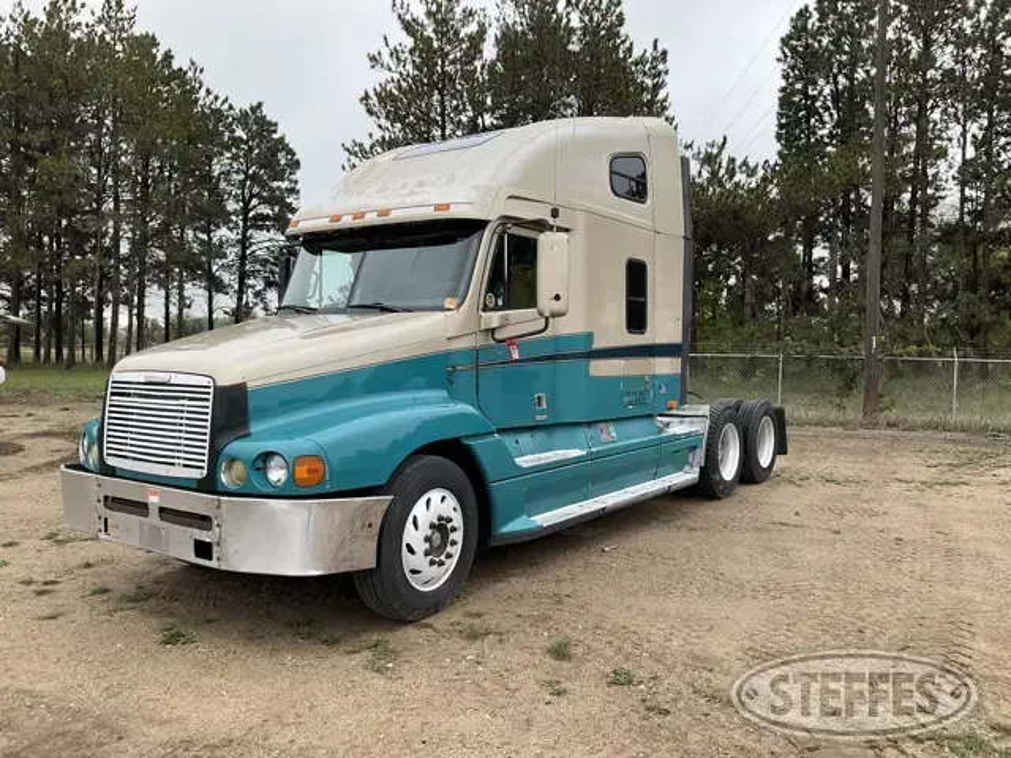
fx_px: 847
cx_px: 506
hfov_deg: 61.7
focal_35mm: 29
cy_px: 379
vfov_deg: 48.2
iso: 16
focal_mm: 3
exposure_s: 1/135
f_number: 1.8
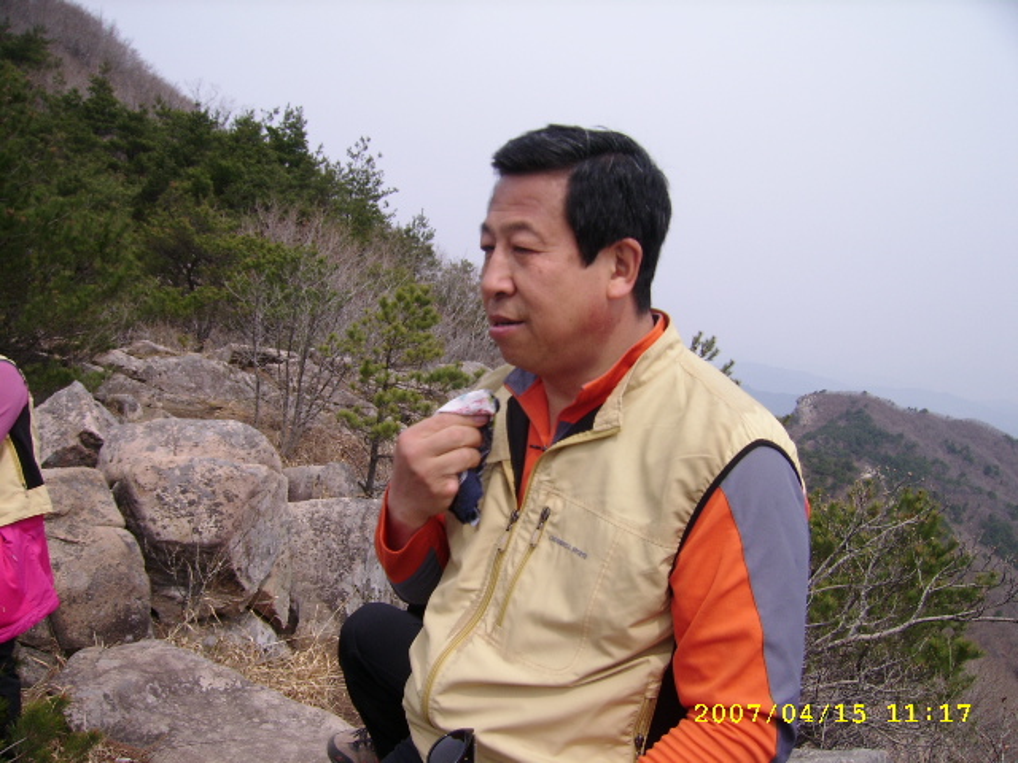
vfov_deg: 40.7
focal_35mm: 35
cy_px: 382
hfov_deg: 52.6
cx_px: 509
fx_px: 1029
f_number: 5.8
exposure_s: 1/353
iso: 50
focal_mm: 5.95
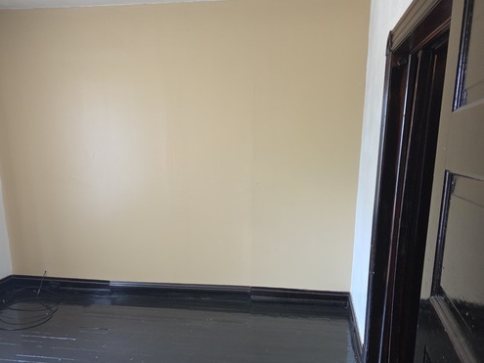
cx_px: 241
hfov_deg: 58.4
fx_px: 433
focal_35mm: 31
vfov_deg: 44.3
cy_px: 260
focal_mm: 5.4
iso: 1250
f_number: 1.8
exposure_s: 1/120
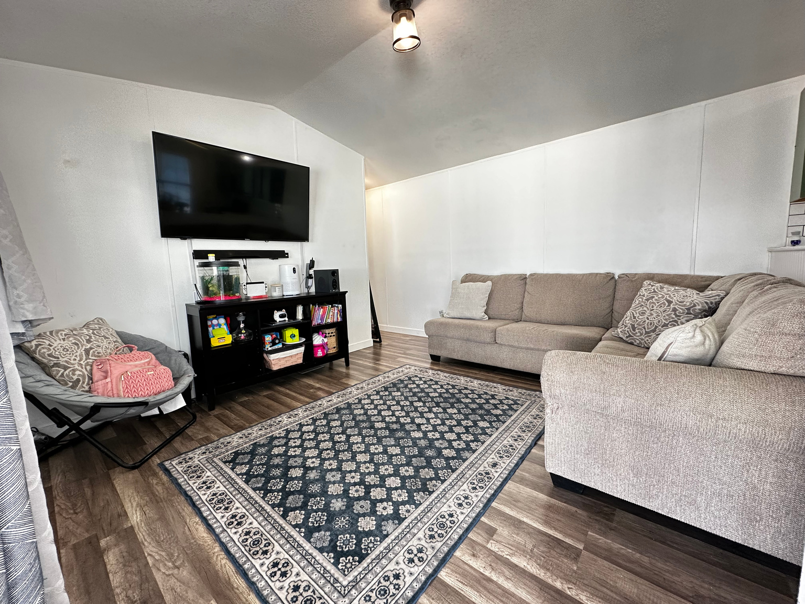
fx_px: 326
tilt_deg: -6.5
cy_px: 302
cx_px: 402
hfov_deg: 102.1
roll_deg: +1.2
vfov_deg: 85.7
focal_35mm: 14
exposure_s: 1/60
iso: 160
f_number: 2.2
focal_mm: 2.22
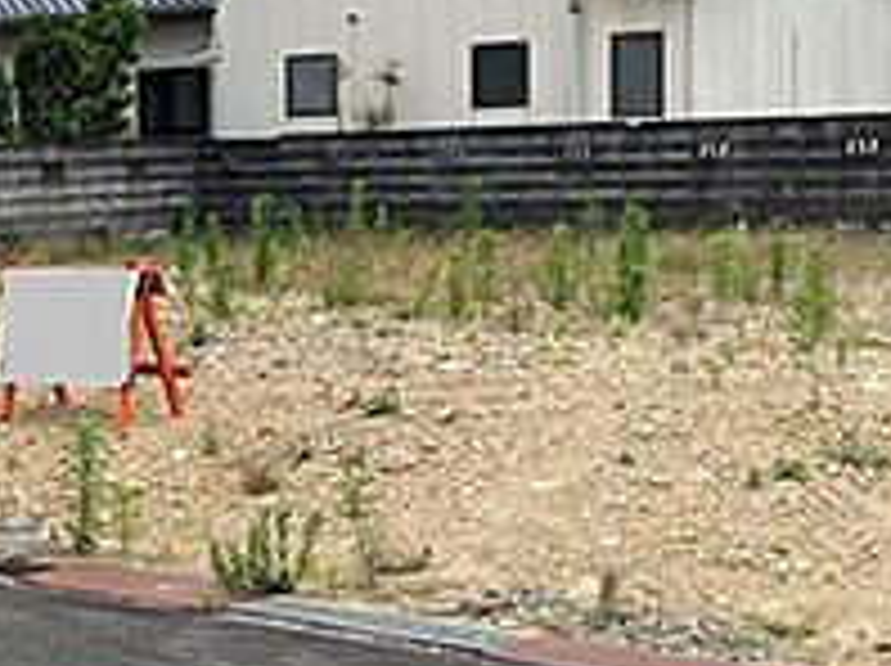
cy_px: 378
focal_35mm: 85
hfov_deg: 22.5
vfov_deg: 17.3
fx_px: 2185
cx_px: 104
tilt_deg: -6.6
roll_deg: +1.0
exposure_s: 1/1656
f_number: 1.8
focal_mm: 3.99
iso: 20
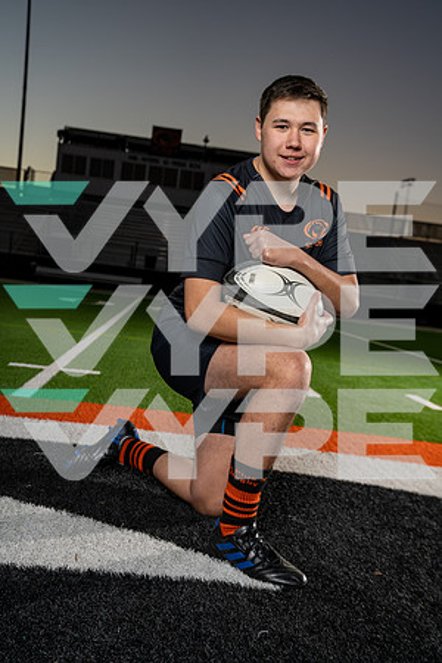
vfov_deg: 51.9
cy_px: 332
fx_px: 681
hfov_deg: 35.9
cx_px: 221
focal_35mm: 37
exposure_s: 1/250
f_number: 4.5
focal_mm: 37
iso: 160
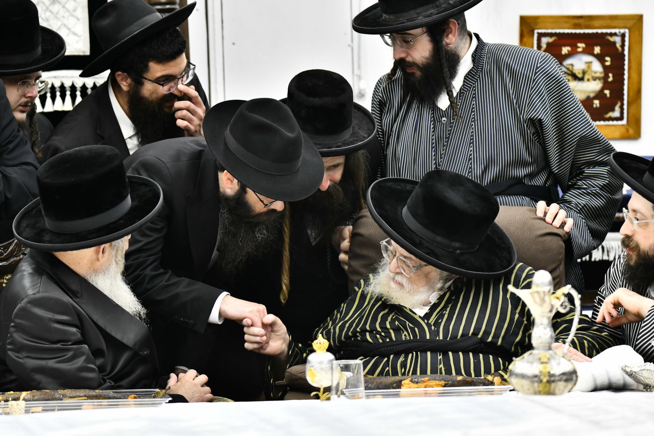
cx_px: 327
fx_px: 3814
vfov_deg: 6.5
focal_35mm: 210
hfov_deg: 9.8
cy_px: 218
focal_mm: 210
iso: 1600
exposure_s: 1/125
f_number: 5.6
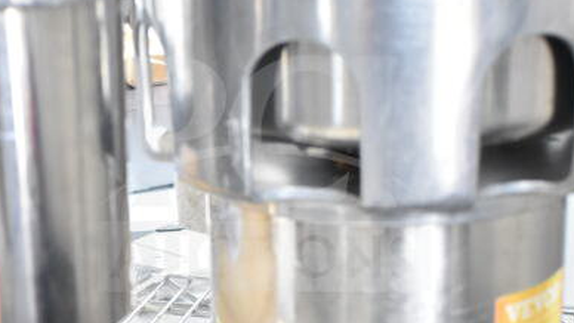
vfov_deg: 16.3
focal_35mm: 74
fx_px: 1126
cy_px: 173
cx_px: 263
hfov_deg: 28.6
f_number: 4.5
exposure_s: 1/80
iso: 1600
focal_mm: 20
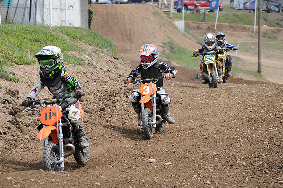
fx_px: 1437
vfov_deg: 7.5
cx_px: 142
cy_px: 94
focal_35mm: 183
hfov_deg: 11.3
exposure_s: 1/1000
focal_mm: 122
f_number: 8
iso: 400
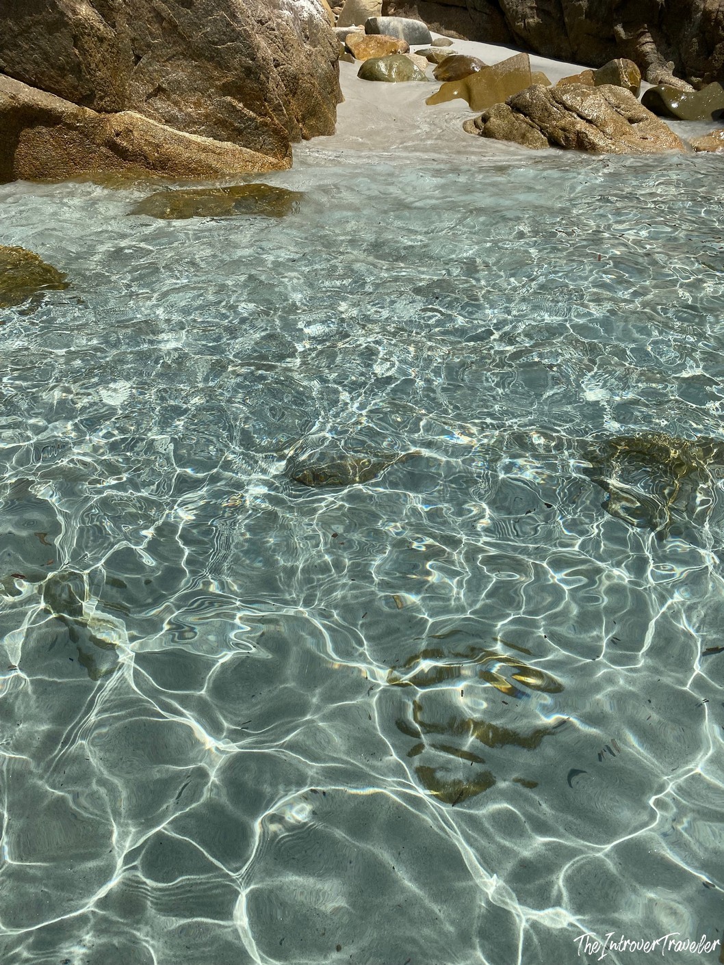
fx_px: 725
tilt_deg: -33.7
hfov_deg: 53.1
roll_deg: +1.4
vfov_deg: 67.3
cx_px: 362
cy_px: 482
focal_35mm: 26
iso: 32
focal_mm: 4.25
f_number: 1.8
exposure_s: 1/3984
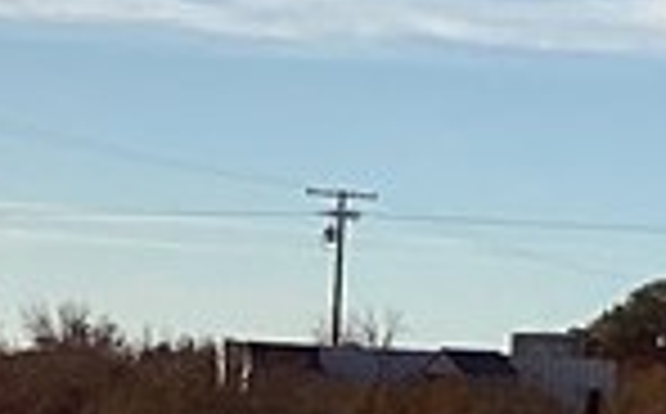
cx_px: -180
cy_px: 706
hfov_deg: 9.1
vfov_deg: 5.7
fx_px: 4132
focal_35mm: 228
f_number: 2.4
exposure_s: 1/2915
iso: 25
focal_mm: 3.3
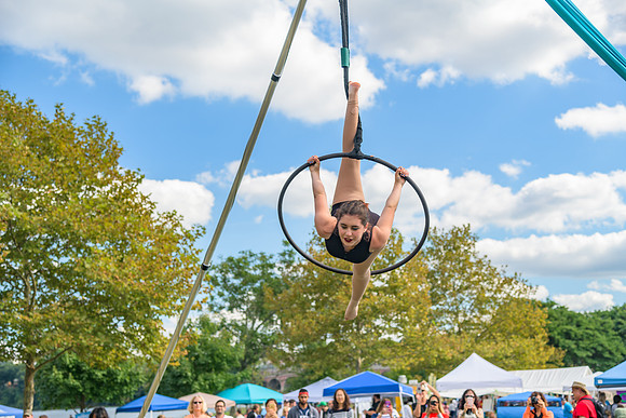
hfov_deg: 38.2
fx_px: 904
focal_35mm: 52
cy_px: 209
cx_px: 313
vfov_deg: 26.0
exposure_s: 1/200
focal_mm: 52
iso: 64
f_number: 4
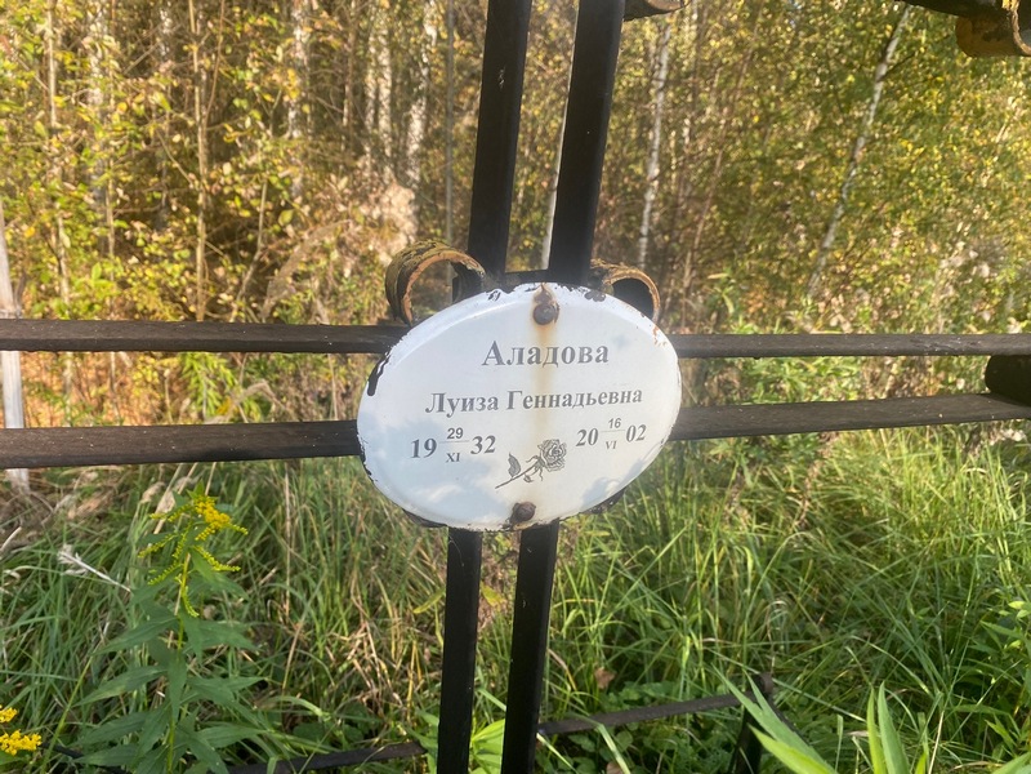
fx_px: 774
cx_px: 516
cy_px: 387
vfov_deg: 53.1
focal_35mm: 26
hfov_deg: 67.3
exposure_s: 1/591
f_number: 1.8
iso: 32
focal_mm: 4.25
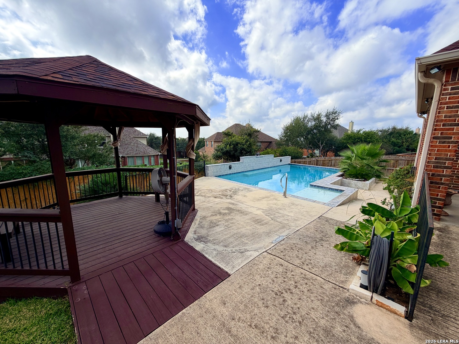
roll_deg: -1.5
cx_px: 230
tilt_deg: -9.5
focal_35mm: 14
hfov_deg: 102.1
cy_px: 172
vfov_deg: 85.7
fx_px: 186
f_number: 2.2
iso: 20
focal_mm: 2.22
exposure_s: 1/799
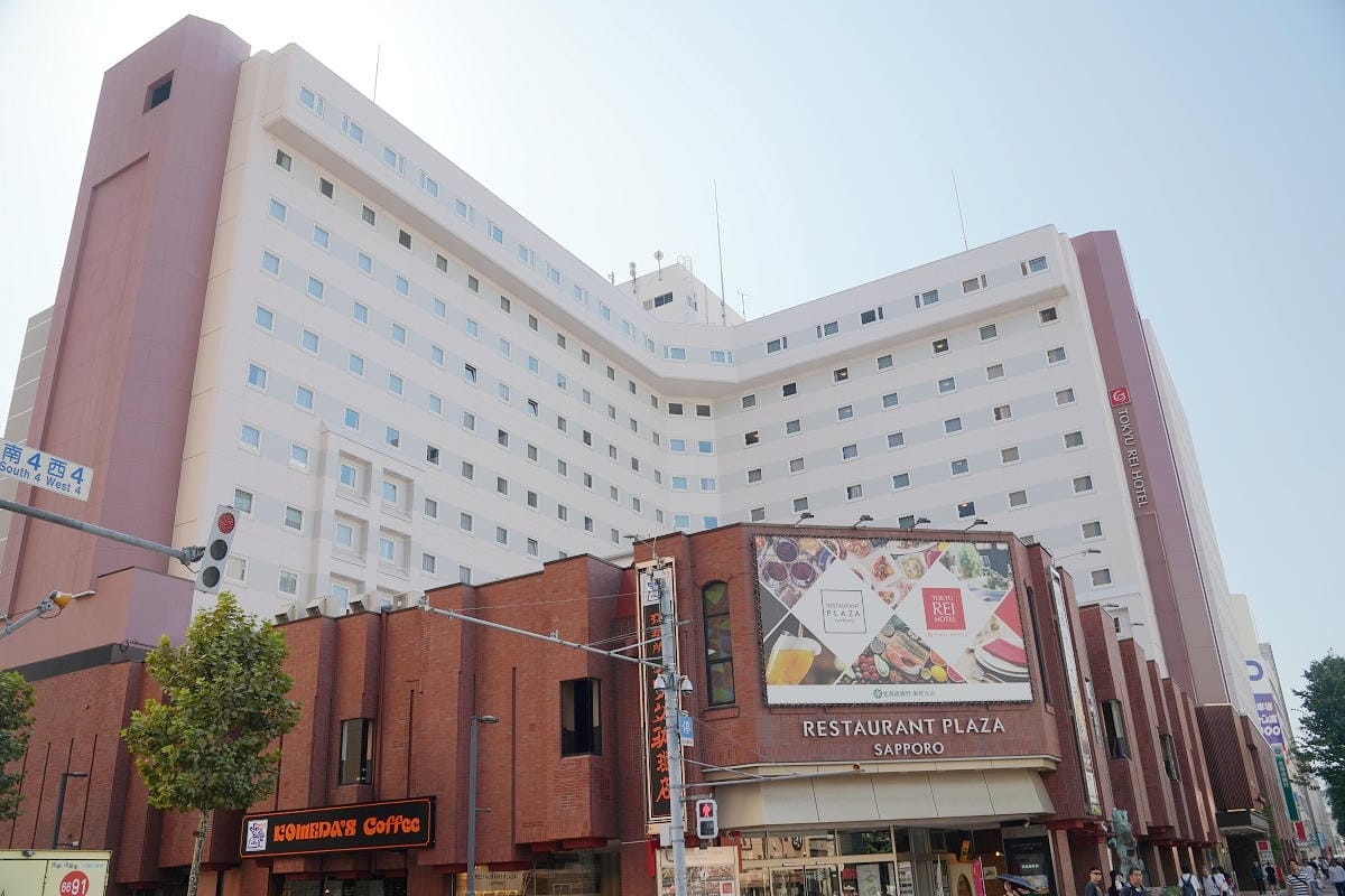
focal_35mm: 28
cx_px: 672
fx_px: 1046
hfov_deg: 65.5
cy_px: 448
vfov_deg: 46.4
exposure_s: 1/160
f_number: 6.3
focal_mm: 28
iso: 100
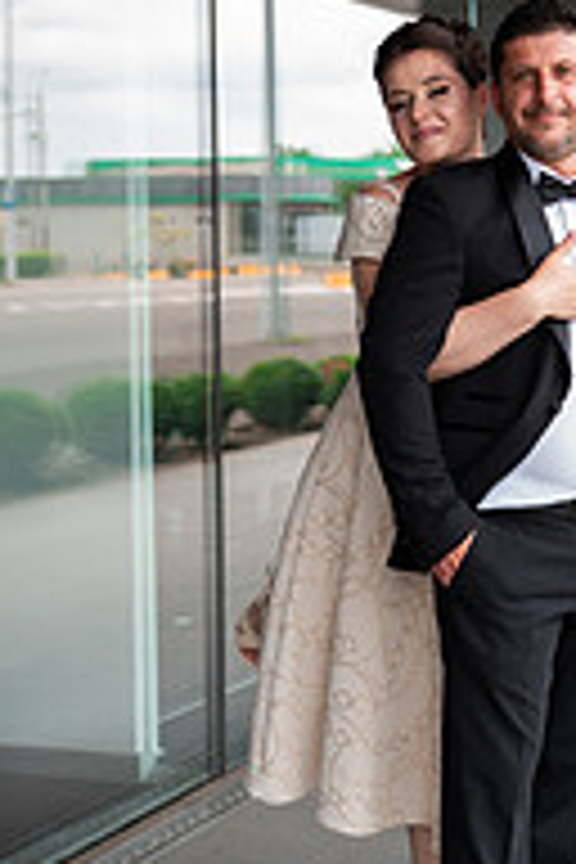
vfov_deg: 24.7
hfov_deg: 16.4
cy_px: 360
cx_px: 542
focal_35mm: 82
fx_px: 1968
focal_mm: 35
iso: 200
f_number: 2.8
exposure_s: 1/320
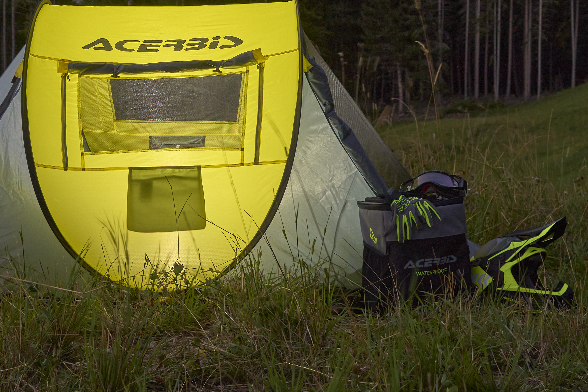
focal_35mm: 75
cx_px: 151
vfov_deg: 17.8
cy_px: 13
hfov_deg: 26.7
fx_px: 1225
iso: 400
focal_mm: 37
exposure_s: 1.3
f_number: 6.3
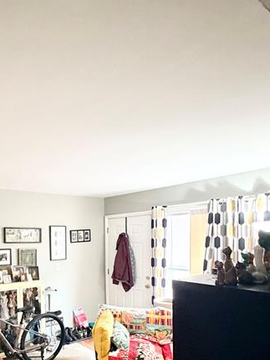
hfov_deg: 50.1
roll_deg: +1.1
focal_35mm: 25
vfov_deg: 67.1
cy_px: 245
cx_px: 38
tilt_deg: -1.3
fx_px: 260
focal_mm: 2.22
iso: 1000
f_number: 2.2
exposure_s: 1/40
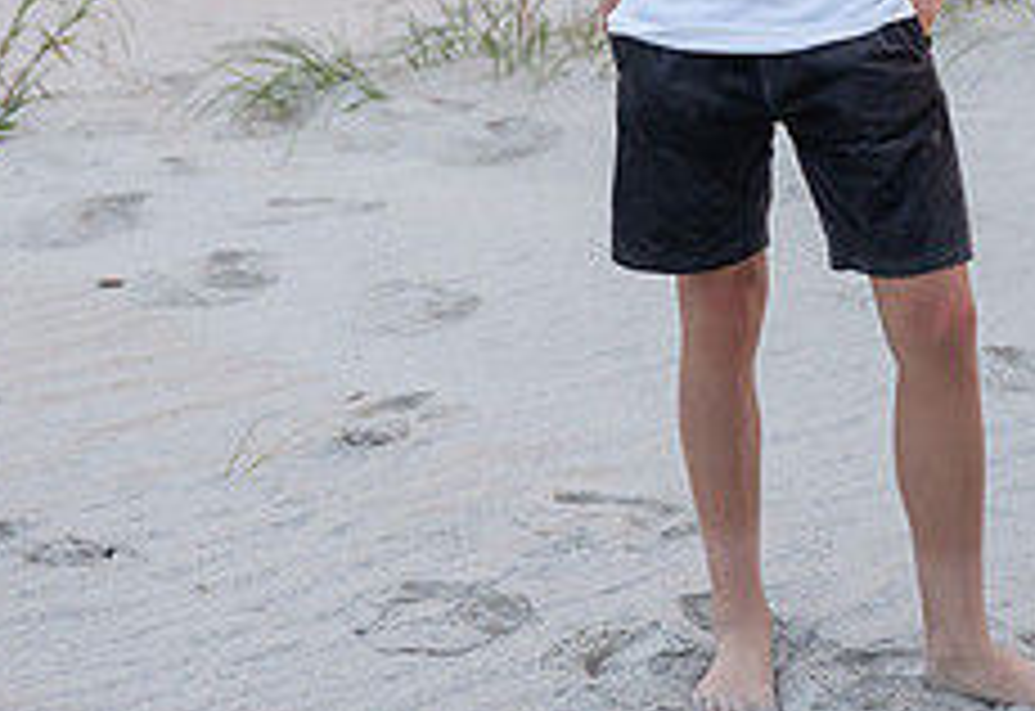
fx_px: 2757
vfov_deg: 14.2
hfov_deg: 21.3
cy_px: -151
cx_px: 483
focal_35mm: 95
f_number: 2.8
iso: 2000
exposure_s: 1/60
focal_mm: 36
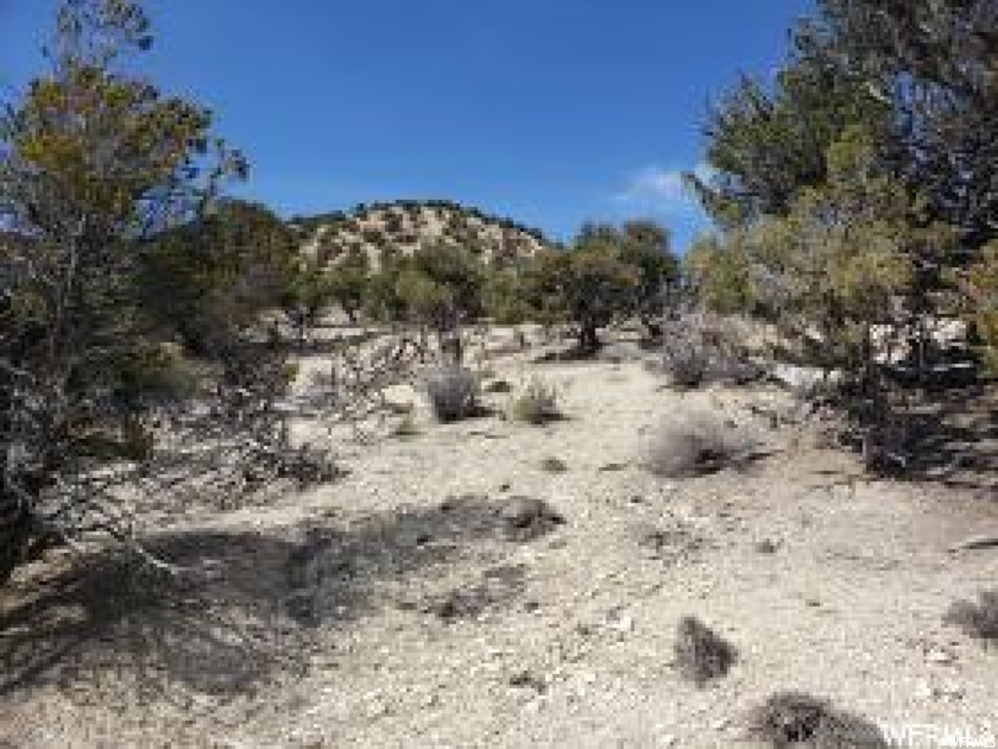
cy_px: 374
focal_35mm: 26
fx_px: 750
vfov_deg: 53.1
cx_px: 499
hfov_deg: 67.3
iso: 50
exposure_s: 1/1582
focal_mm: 4.3
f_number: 2.4
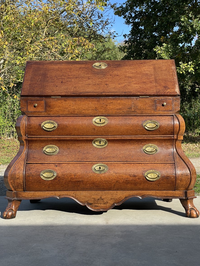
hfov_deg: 27.5
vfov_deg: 36.2
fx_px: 408
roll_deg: +1.0
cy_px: 132
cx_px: 101
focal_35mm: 53
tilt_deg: -0.5
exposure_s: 1/500
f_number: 2
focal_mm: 6
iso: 25
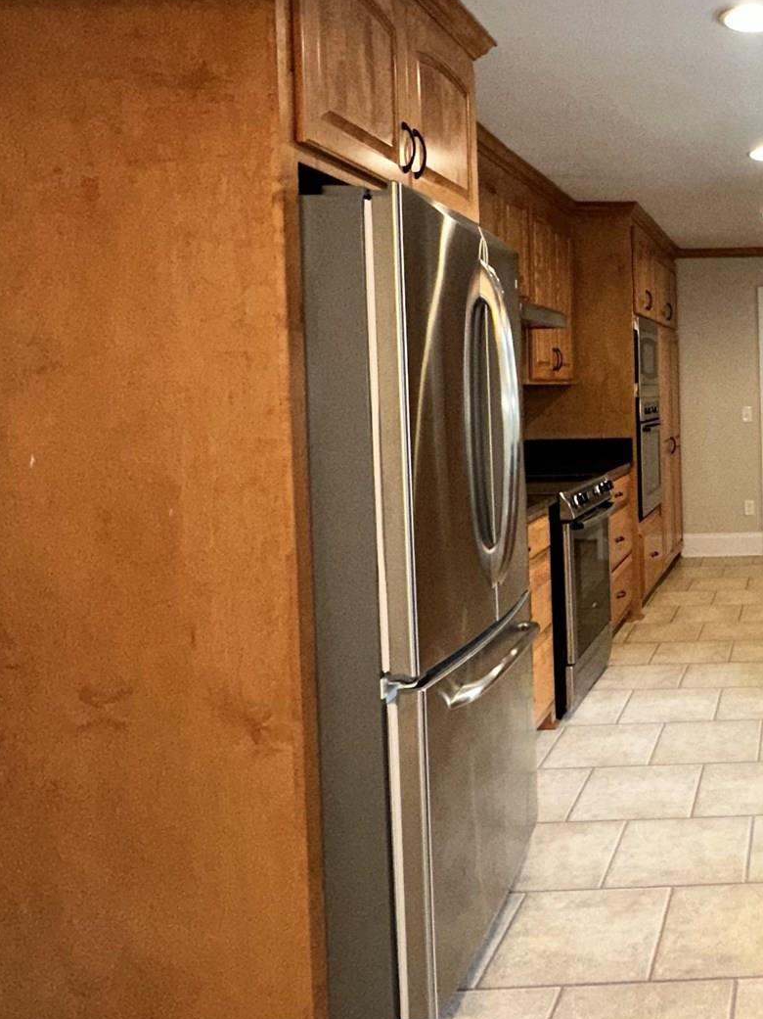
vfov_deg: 58.0
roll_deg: +0.6
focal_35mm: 31
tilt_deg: -0.9
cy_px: 413
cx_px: 827
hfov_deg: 38.2
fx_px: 912
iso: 200
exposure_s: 1/60
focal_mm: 2.22
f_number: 2.2
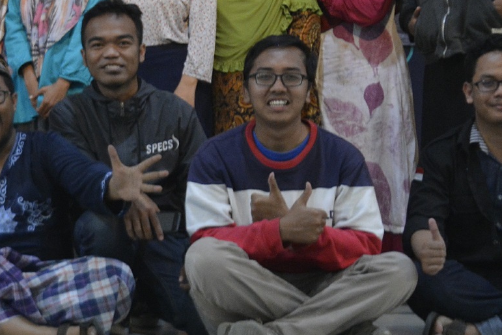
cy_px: 46
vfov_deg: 13.0
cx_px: 83
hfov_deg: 19.2
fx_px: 1464
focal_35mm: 105
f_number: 4
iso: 1600
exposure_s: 1/30
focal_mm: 24
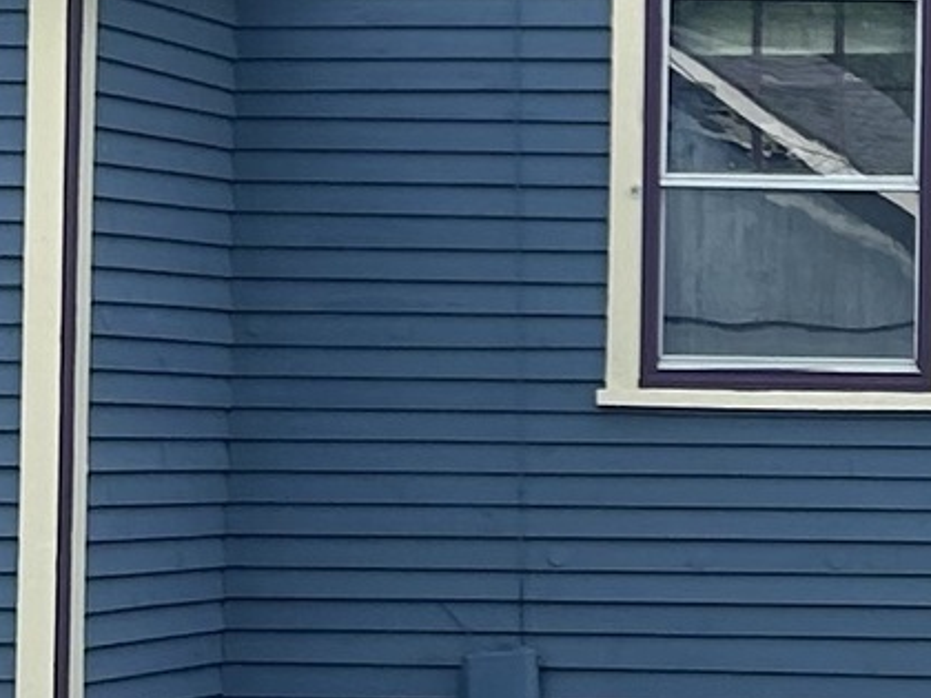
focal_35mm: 190
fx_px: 5110
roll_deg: -0.5
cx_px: 1377
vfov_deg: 7.8
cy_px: 284
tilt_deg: +1.6
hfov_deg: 10.1
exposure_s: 1/1869
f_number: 1.5
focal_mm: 5.7
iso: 50
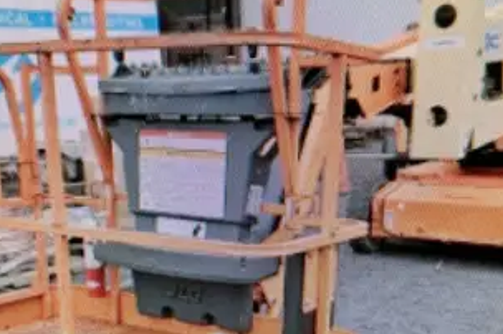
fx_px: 684
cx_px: 252
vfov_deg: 27.3
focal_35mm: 49
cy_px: 229
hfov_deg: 40.4
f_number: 1.6
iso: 160
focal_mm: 4.2
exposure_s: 1/58
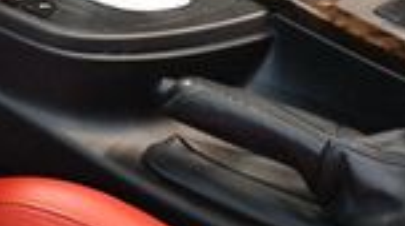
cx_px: -344
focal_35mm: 199
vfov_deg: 5.9
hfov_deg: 10.2
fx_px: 2134
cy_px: -284
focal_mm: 30
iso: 3200
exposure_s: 1/60
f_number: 4
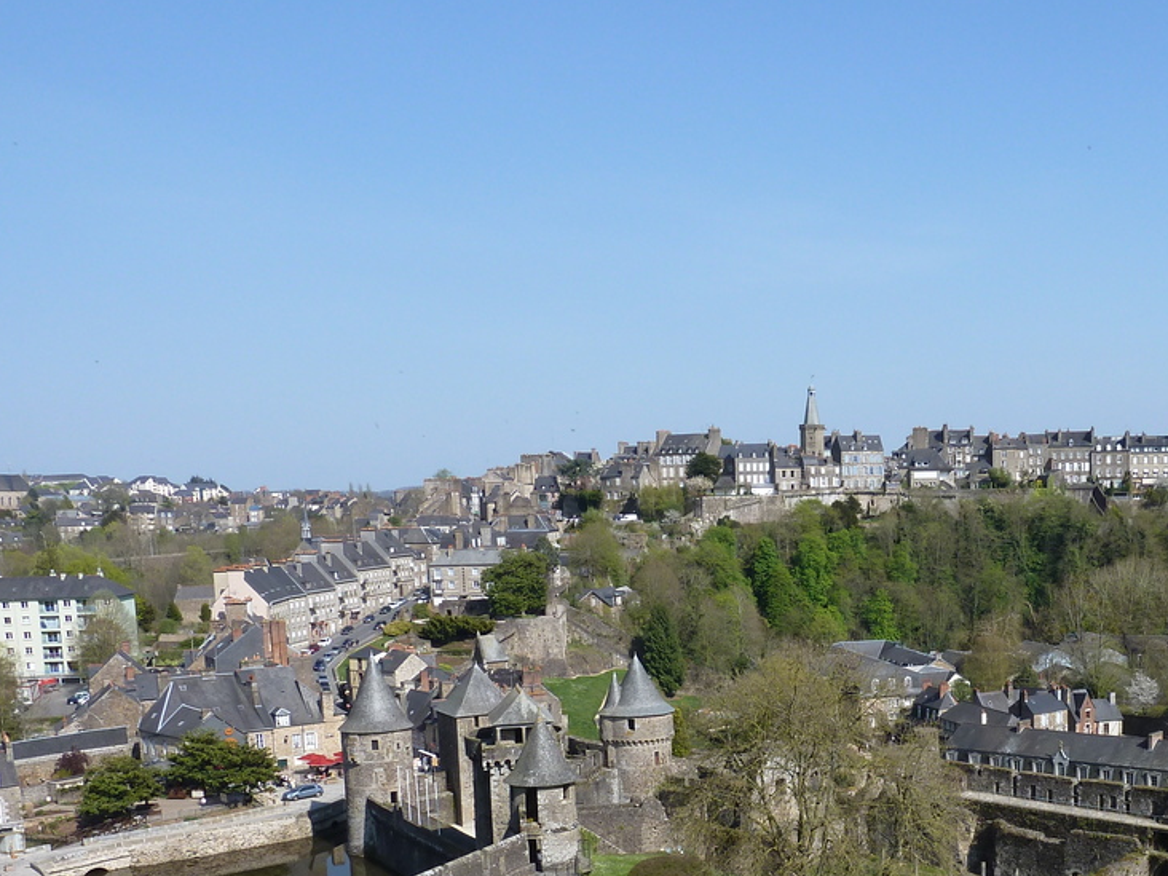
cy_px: 708
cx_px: 857
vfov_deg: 34.0
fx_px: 1383
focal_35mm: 41
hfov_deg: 44.4
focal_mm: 4.1
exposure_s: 1/400
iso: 80
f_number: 4.5
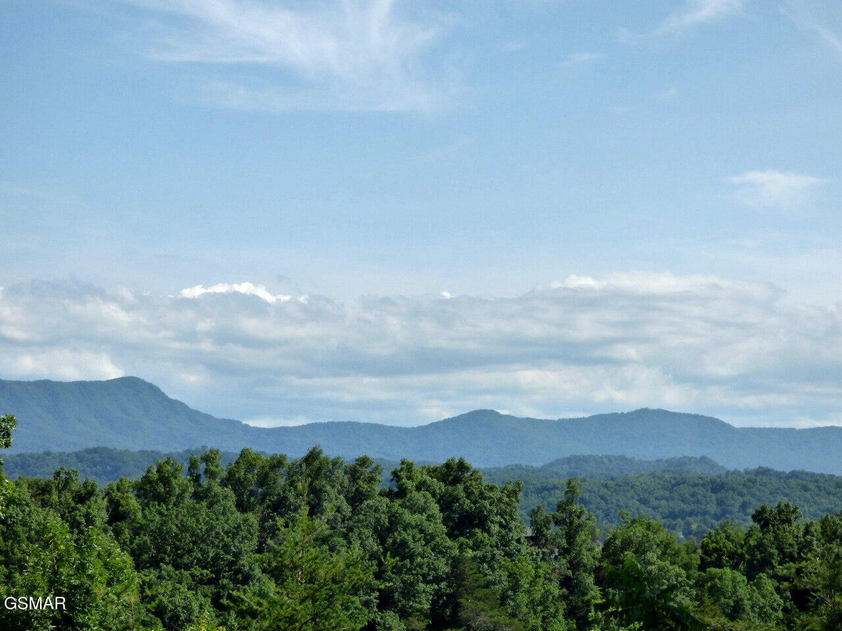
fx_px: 2019
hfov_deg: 23.6
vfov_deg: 17.8
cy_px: 316
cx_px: 421
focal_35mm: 83
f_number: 4.5
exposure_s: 1/1300
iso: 160
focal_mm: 13.94
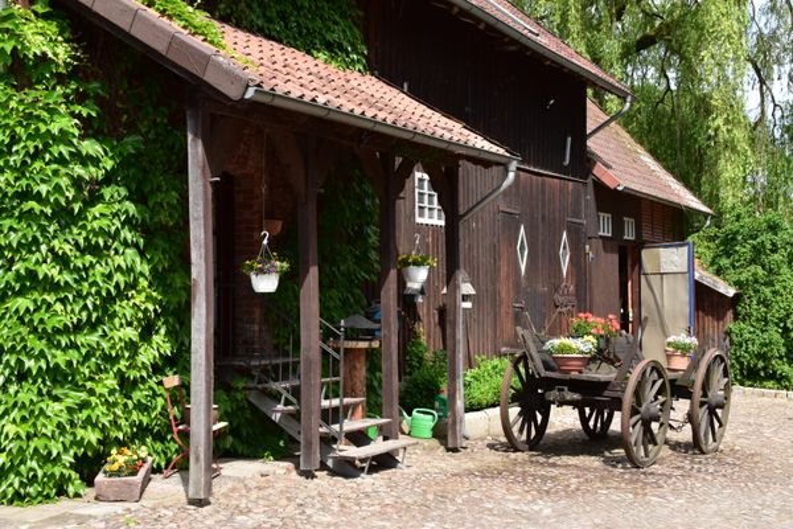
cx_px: 396
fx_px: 1255
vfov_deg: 23.8
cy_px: 264
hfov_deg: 35.1
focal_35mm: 57
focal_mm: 38
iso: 400
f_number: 10
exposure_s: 1/320
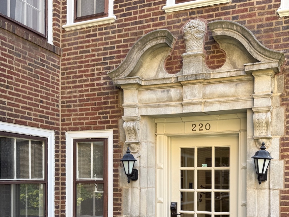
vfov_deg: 34.8
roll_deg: -0.1
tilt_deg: -0.8
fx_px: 334
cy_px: 173
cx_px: 189
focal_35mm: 40
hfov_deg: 46.2
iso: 64
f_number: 1.78
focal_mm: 6.76
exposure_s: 1/172
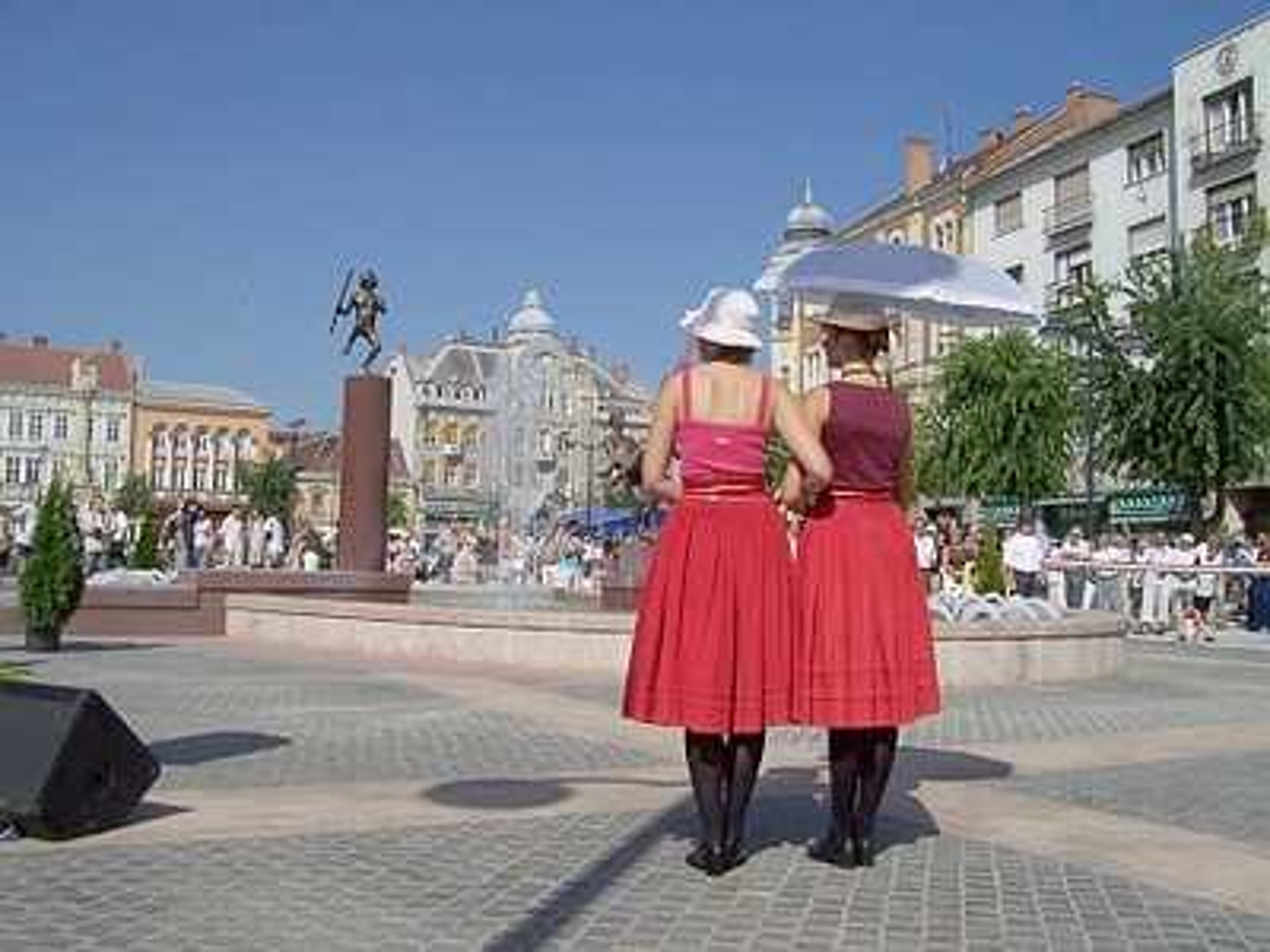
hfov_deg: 54.0
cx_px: 635
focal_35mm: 34
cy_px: 476
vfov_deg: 41.8
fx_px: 1247
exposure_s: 1/1000
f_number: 5.6
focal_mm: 5.6
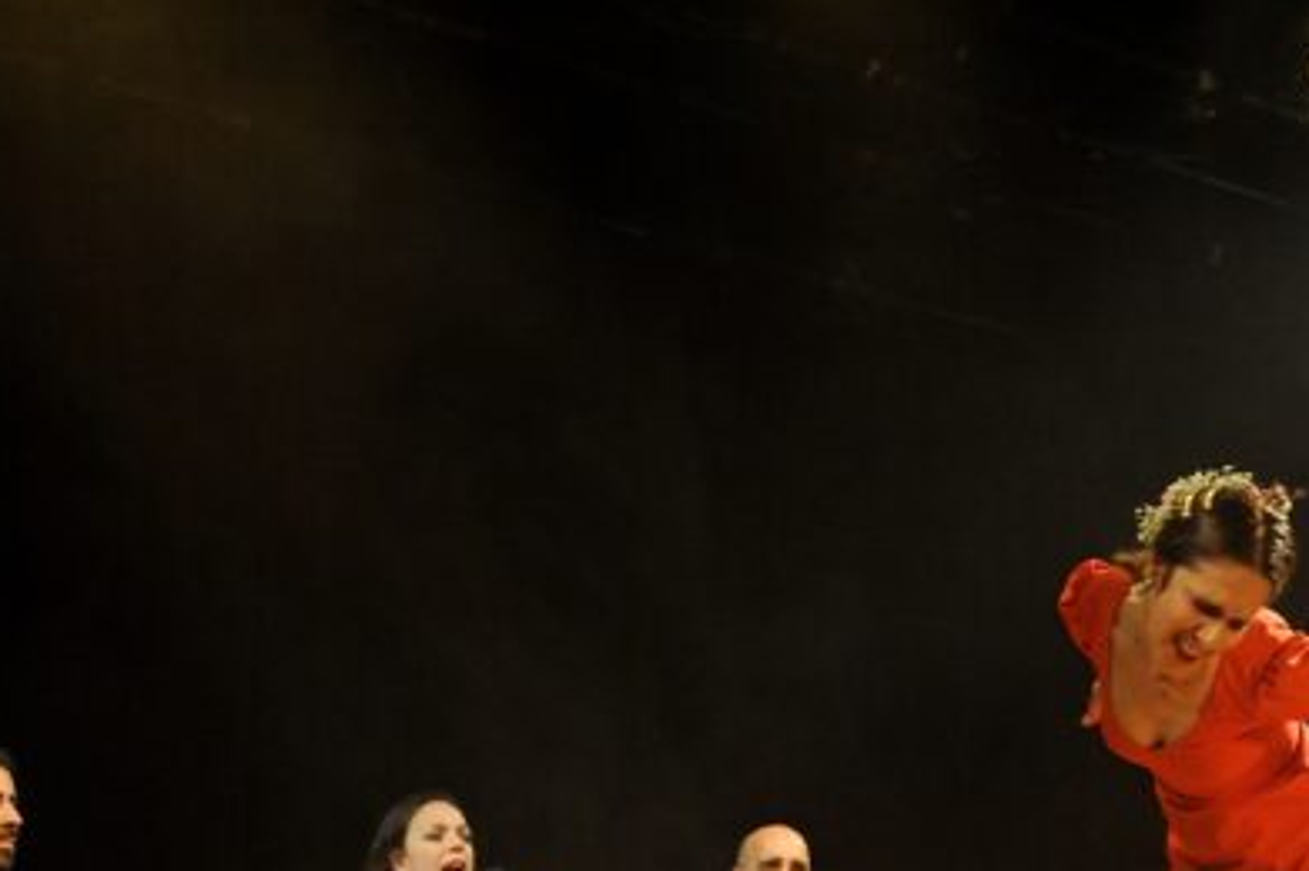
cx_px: 973
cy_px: 774
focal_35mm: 73
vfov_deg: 18.4
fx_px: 2652
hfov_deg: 27.4
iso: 3200
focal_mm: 38
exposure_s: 1/250
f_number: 3.3
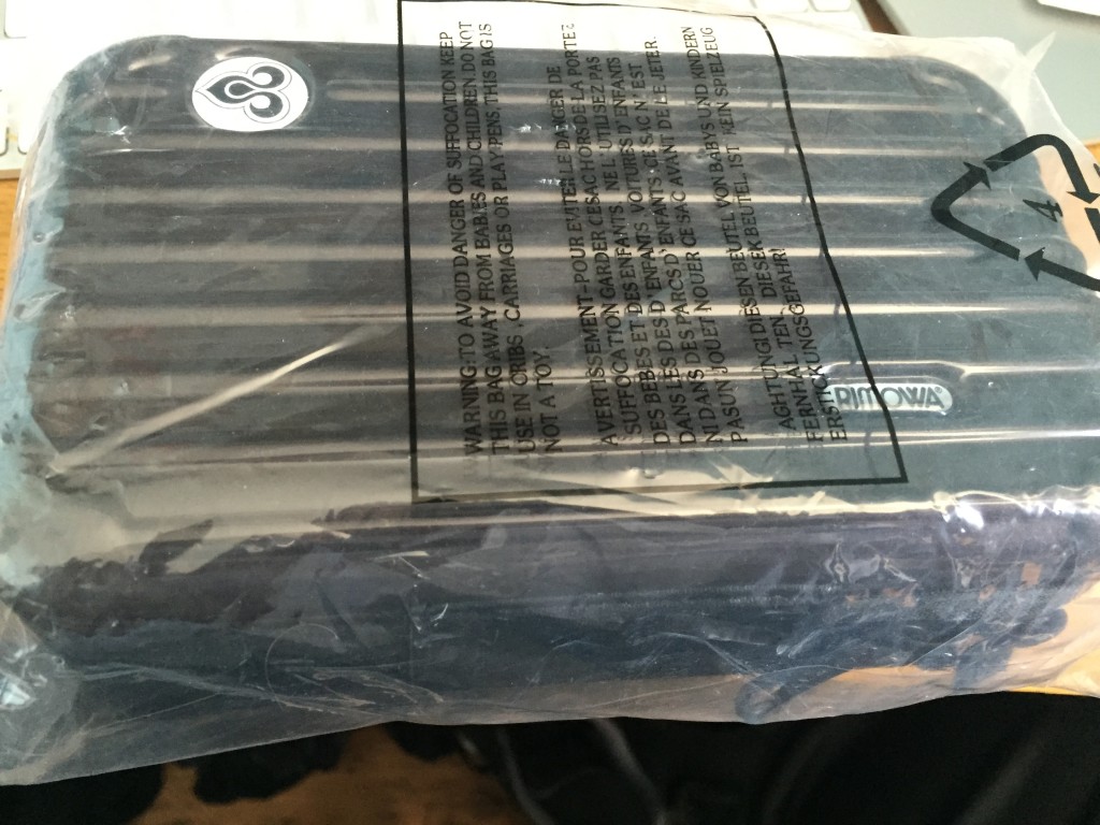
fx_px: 922
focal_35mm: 29
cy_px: 412
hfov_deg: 61.7
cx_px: 550
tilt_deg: -55.4
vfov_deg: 48.2
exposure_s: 1/17
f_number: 2.2
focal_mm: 4.15
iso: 250
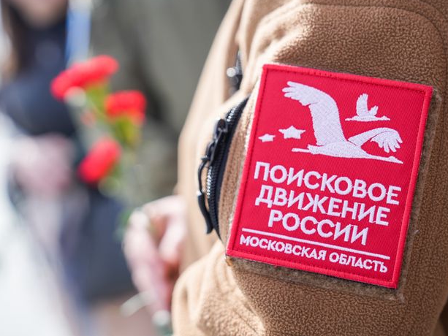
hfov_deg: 33.8
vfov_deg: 25.7
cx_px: 231
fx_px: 738
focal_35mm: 57
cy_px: 167
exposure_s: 1/1600
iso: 320
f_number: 3.2
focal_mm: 52
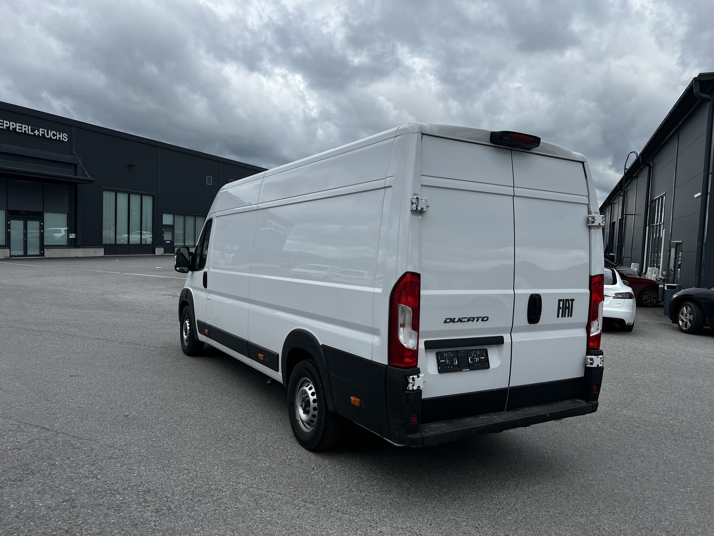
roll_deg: -2.3
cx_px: 357
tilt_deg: -3.8
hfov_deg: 67.3
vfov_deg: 53.1
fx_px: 536
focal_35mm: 26
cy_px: 268
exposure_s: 1/3571
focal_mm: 5.7
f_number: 1.5
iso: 50
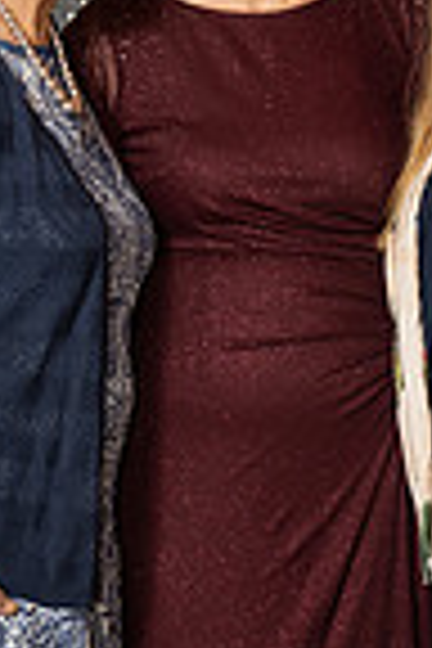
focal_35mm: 130
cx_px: 256
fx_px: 2340
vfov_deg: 15.7
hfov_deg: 10.5
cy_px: 418
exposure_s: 1/160
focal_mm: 41.6
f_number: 2.8
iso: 1000
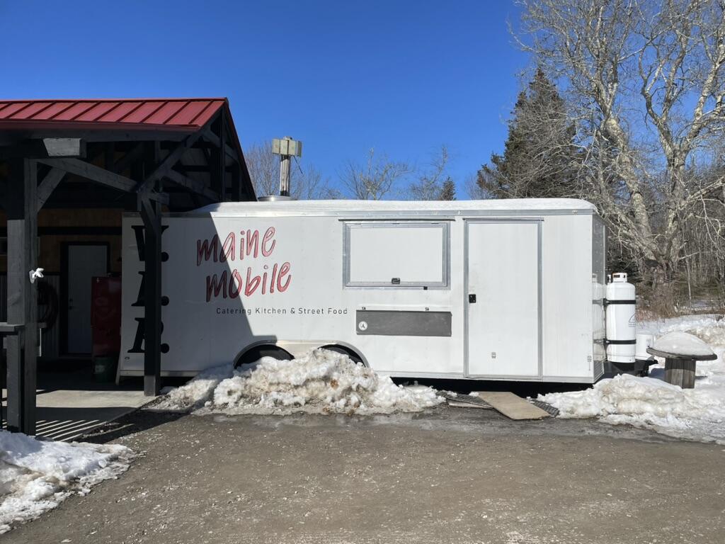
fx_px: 545
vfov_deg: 53.1
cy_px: 272
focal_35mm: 26
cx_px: 362
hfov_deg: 67.3
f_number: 1.6
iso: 32
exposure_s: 1/9091
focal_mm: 4.2
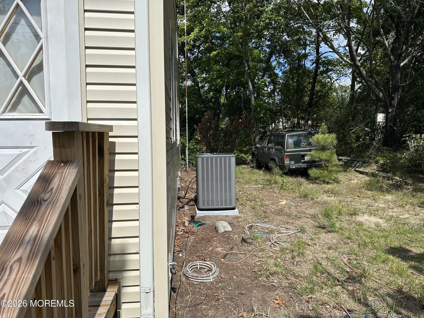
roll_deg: +0.1
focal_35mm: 24
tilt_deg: -2.9
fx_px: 294
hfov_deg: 71.6
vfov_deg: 56.8
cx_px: 212
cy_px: 159
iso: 80
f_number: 1.78
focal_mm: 6.86
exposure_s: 1/6211
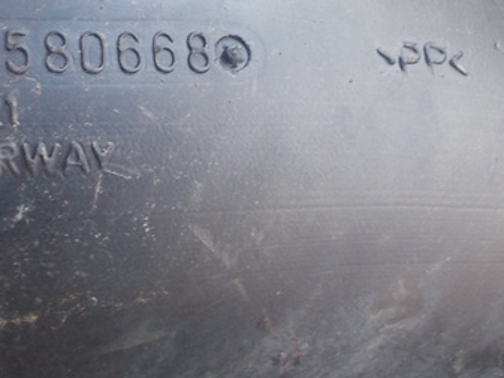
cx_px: 133
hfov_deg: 34.3
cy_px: 81
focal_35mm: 55
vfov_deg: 26.1
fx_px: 801
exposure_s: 1/25
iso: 125
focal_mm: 4.1
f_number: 3.3
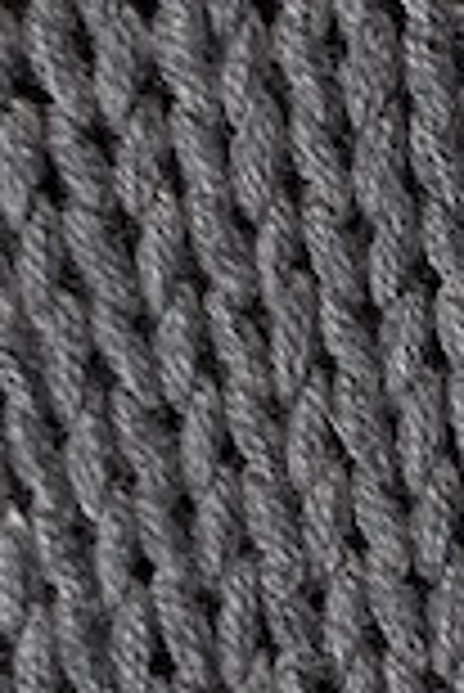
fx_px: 3607
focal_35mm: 187
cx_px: 631
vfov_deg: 11.0
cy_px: 470
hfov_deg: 7.3
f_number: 1.8
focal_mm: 4.25
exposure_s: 1/68
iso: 125
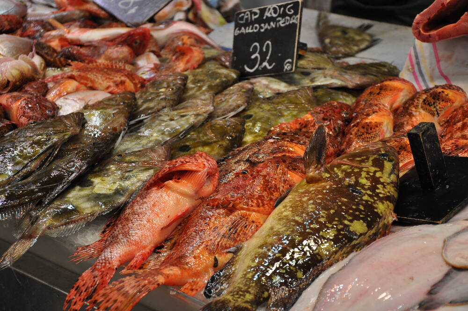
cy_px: 156
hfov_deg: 26.0
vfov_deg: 17.4
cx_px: 234
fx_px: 1013
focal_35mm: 78
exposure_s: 1/60
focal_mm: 52
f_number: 5
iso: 400
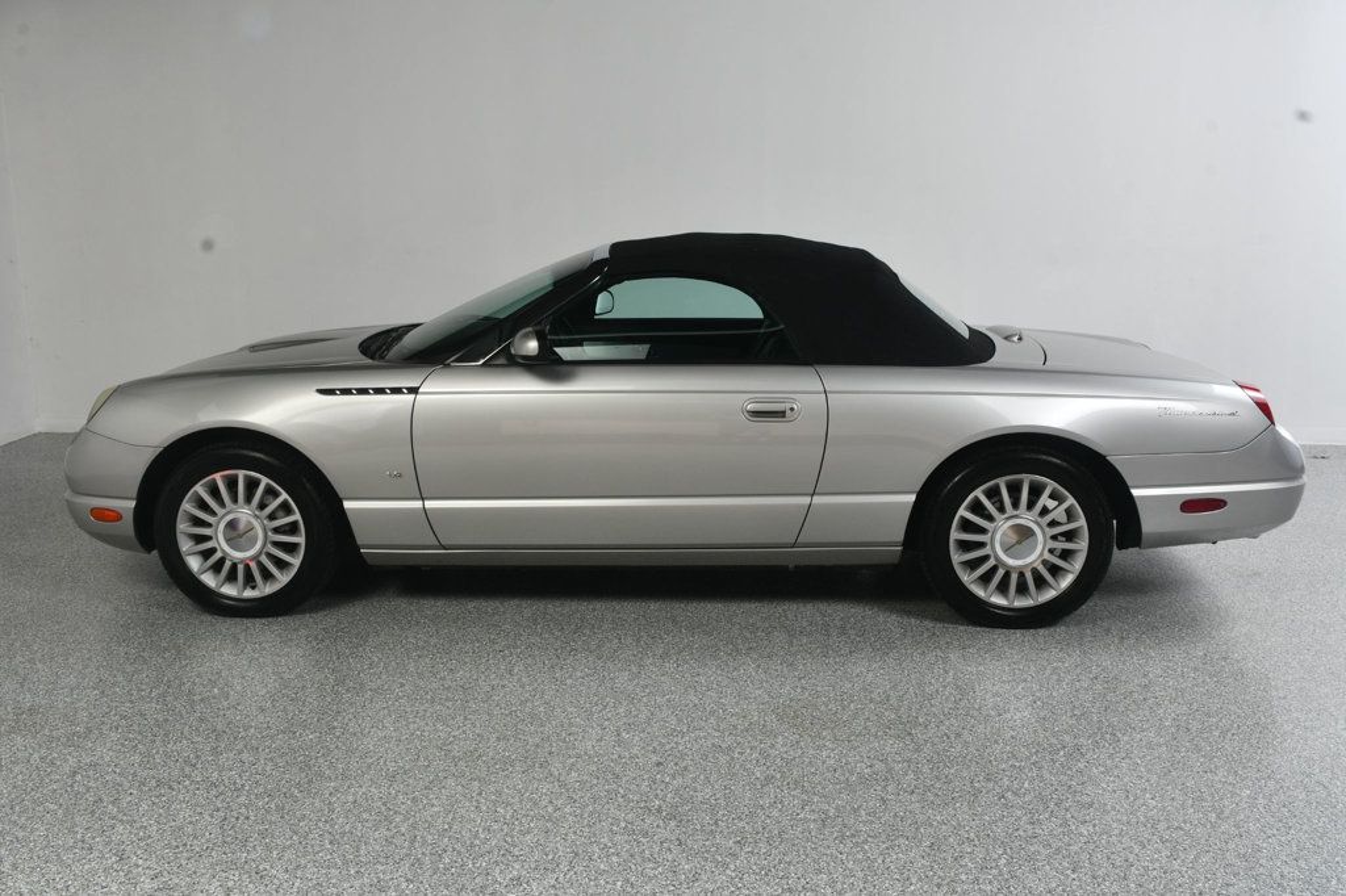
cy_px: 448
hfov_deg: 55.8
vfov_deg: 38.9
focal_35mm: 34
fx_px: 1271
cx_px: 673
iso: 100
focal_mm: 23
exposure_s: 1/160
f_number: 13
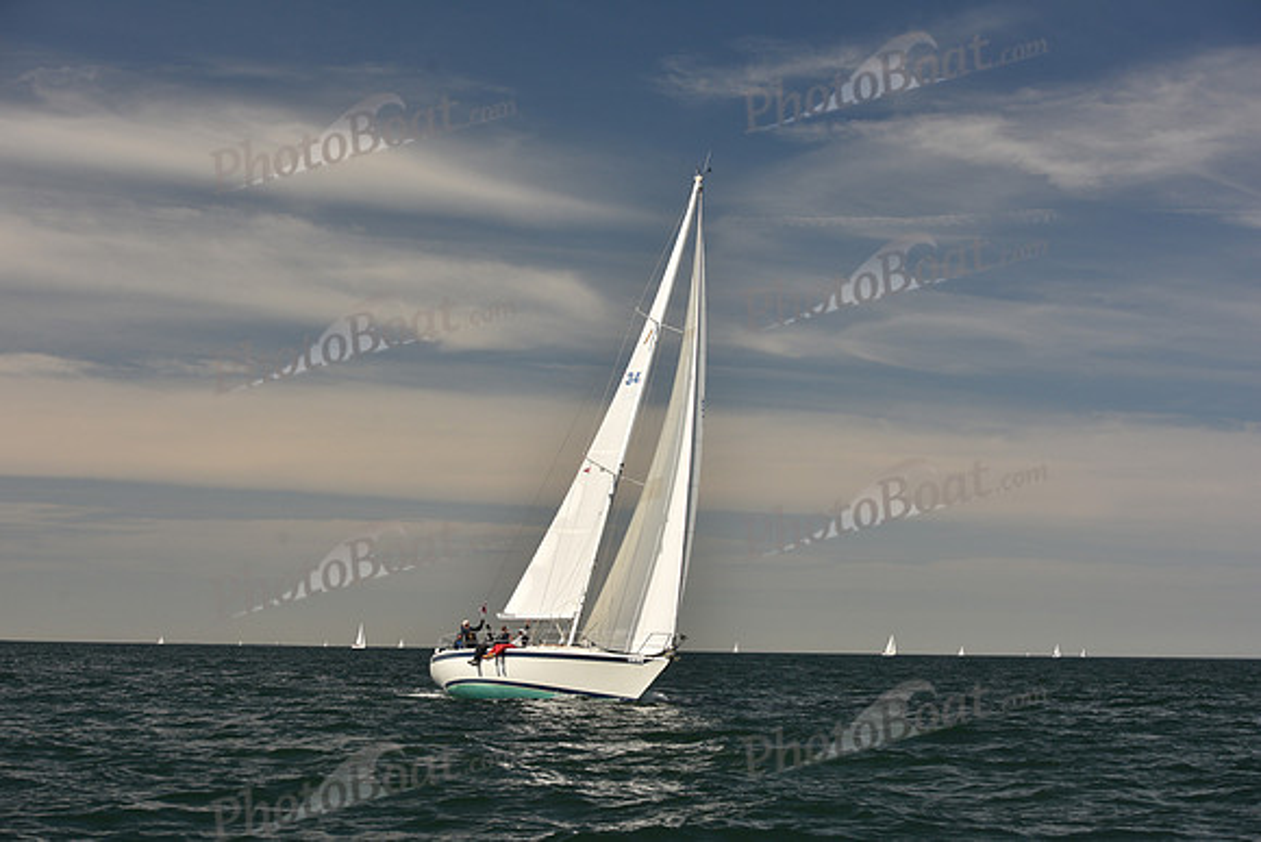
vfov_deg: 19.5
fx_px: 2452
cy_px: 421
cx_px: 630
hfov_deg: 28.8
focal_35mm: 70
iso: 250
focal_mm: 70
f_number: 7.1
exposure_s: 1/640
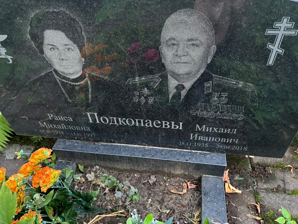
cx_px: 149
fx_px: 224
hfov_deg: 67.3
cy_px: 112
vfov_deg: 53.1
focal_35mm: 26
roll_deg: +2.9
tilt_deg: -42.5
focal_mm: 5.96
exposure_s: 1/40
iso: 640
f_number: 1.6
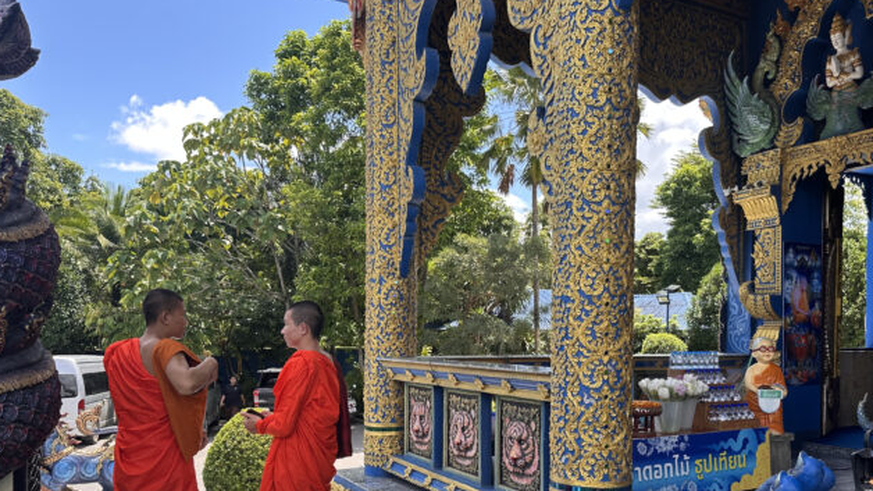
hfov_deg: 60.8
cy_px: 337
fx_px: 741
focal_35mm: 32
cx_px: 495
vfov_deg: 36.2
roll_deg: -0.1
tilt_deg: +1.3
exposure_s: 1/803
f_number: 1.78
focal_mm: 6.86
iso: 80
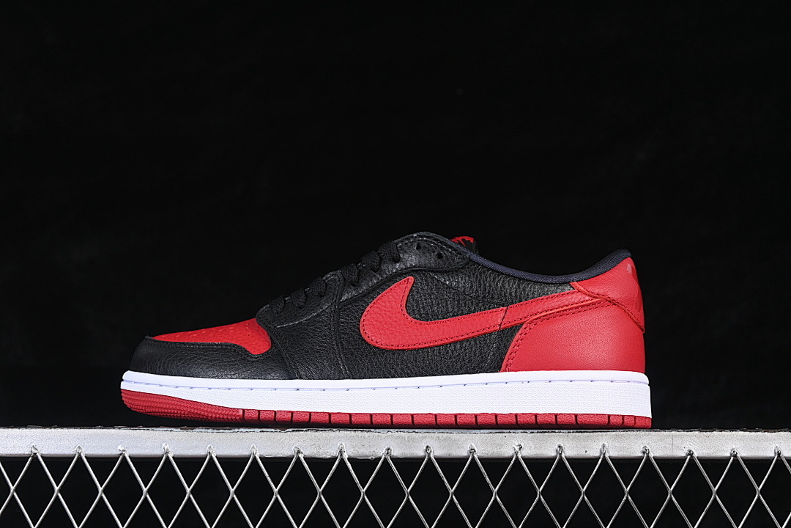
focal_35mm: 75
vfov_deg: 18.2
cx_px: 396
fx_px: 1648
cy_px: 264
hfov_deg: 27.0
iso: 160
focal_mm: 50
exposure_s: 1/60
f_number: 6.3
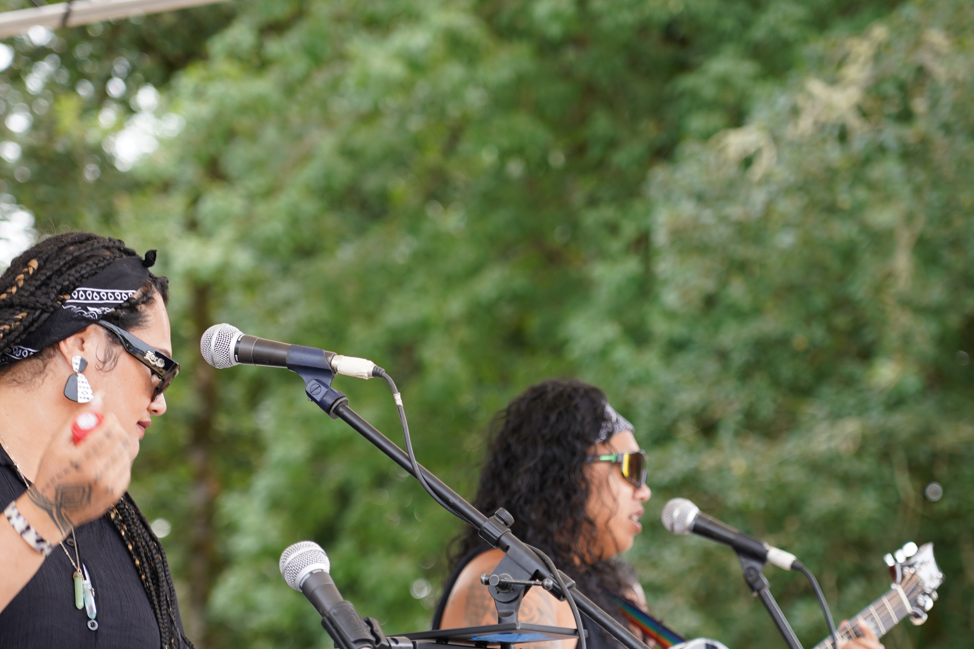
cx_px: 470
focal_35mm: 154
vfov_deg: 8.9
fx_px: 4166
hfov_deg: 13.3
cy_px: 412
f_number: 4
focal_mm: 105
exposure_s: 1/160
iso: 200
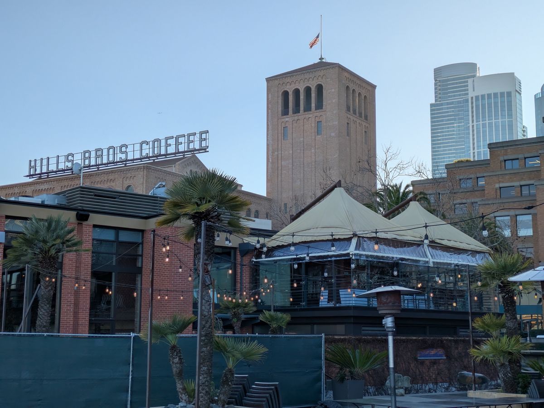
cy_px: 204
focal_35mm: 51
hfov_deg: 37.5
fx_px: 802
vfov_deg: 28.6
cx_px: 272
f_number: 1.89
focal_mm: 5.43
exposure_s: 1/1669
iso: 51
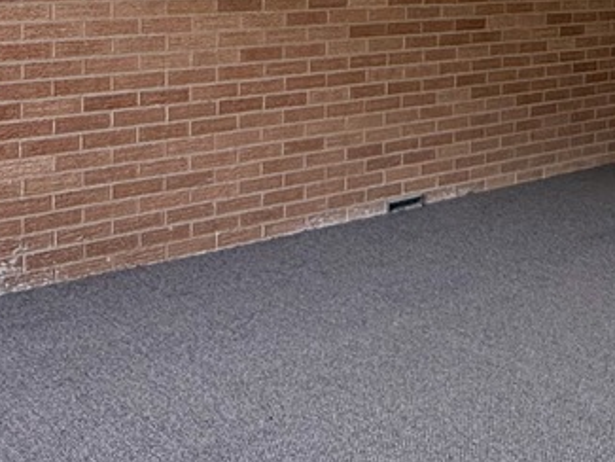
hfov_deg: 29.6
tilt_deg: -4.4
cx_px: 581
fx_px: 1102
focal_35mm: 62
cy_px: 13
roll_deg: -2.0
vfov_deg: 22.8
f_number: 2.2
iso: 64
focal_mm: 2.22
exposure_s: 1/134
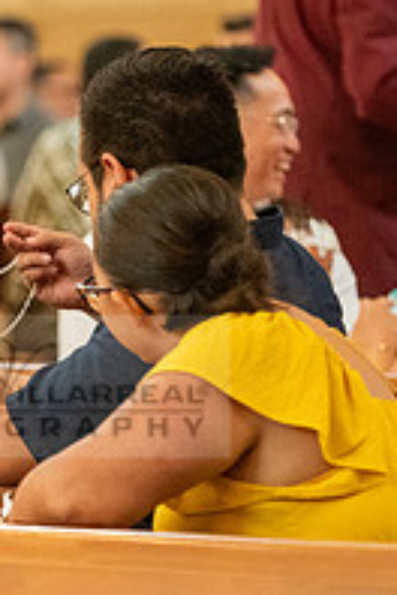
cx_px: -24
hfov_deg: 3.6
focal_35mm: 381
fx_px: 6302
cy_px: 386
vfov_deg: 5.4
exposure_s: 1/160
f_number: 2.8
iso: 2000
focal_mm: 130
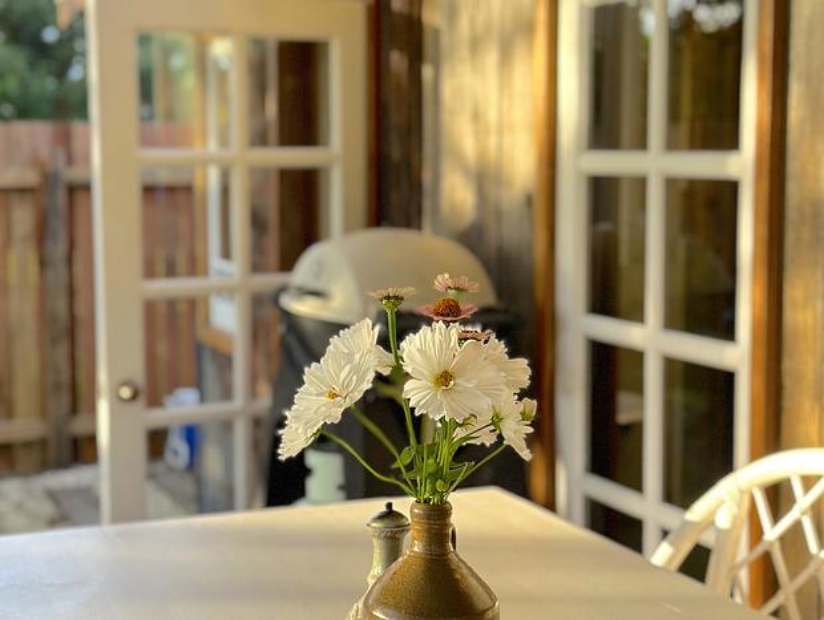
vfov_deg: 30.3
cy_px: 310
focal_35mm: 48
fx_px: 1144
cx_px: 412
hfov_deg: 39.6
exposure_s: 1/171
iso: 125
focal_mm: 6.86
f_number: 1.78
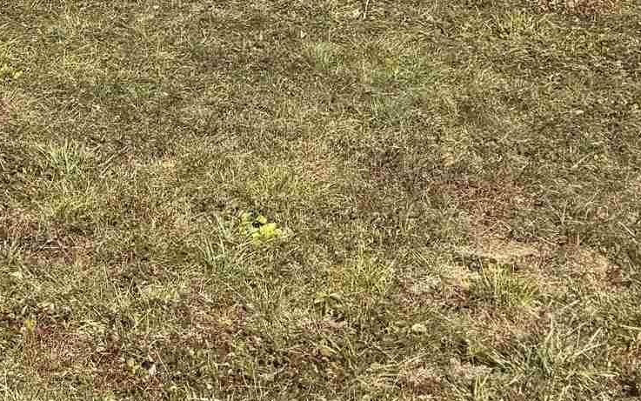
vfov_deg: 11.4
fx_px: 1852
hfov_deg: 18.8
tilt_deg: +0.9
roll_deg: +0.8
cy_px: -334
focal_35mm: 106
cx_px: -88
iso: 80
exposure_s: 1/3759
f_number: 1.78
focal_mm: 6.76
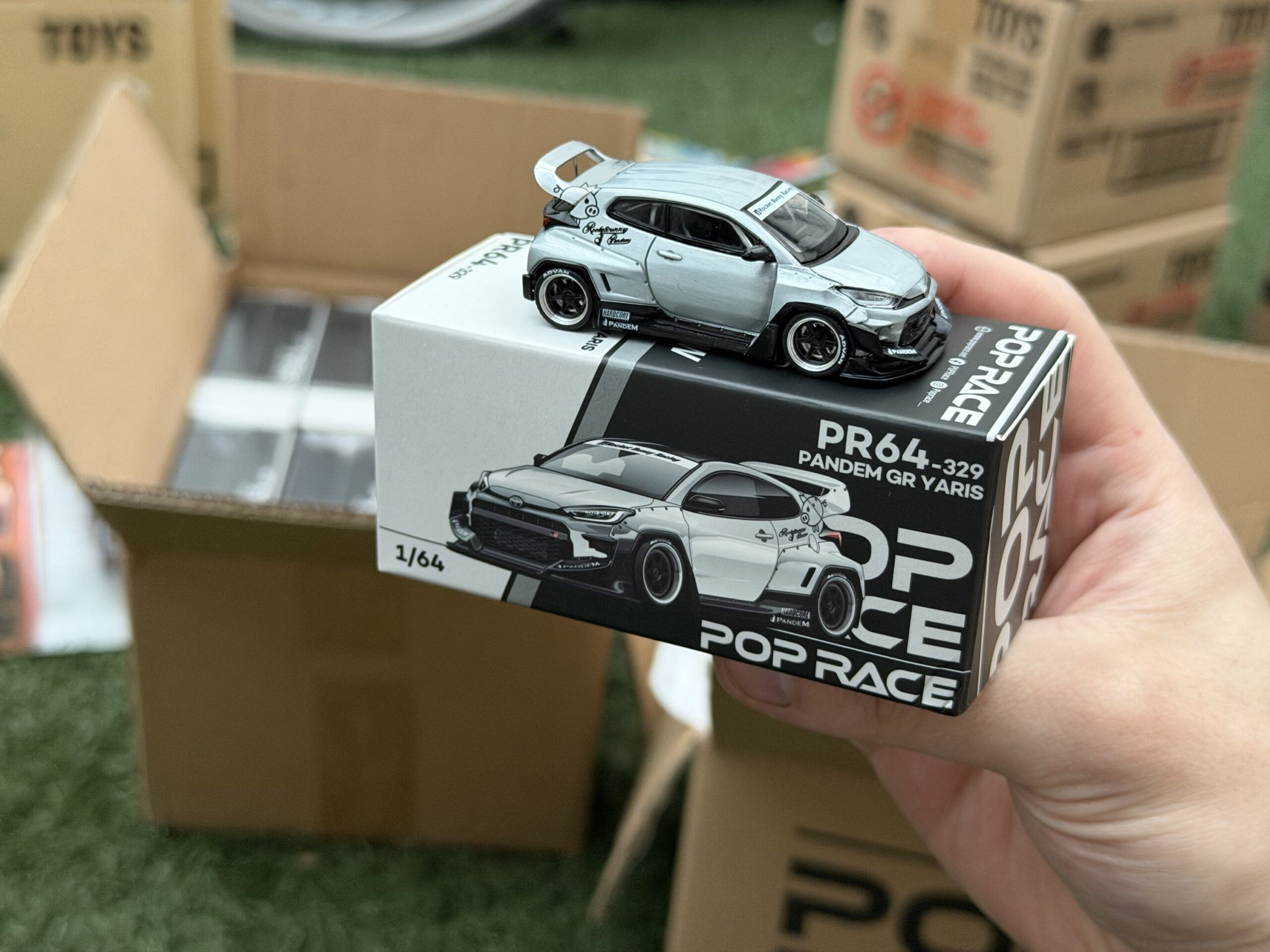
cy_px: 476
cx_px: 635
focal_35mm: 48
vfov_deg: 30.3
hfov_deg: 39.7
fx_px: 1761
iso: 320
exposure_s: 1/40
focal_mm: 6.76
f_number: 1.78
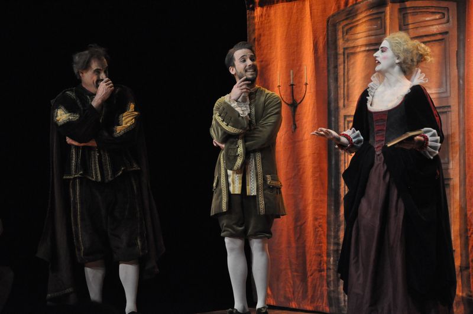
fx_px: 1378
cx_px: 236
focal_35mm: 105
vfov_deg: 13.0
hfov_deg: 19.5
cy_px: 157
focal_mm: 70
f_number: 5.3
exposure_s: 1/60
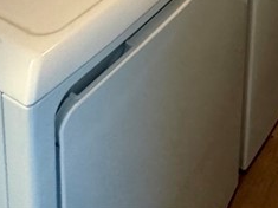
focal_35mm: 61
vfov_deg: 16.3
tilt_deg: -10.2
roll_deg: -4.0
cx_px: 271
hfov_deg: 29.8
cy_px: -241
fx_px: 490
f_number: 2.2
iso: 640
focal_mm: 2.22
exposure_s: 1/60
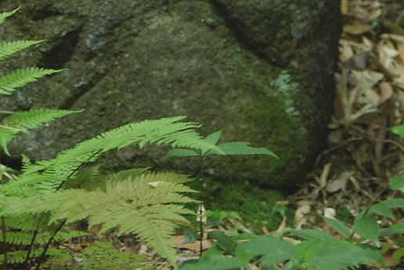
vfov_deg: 6.2
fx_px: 2458
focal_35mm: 219
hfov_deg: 9.4
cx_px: 325
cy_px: -115
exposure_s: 1/45
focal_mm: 50
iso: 200
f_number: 2.8
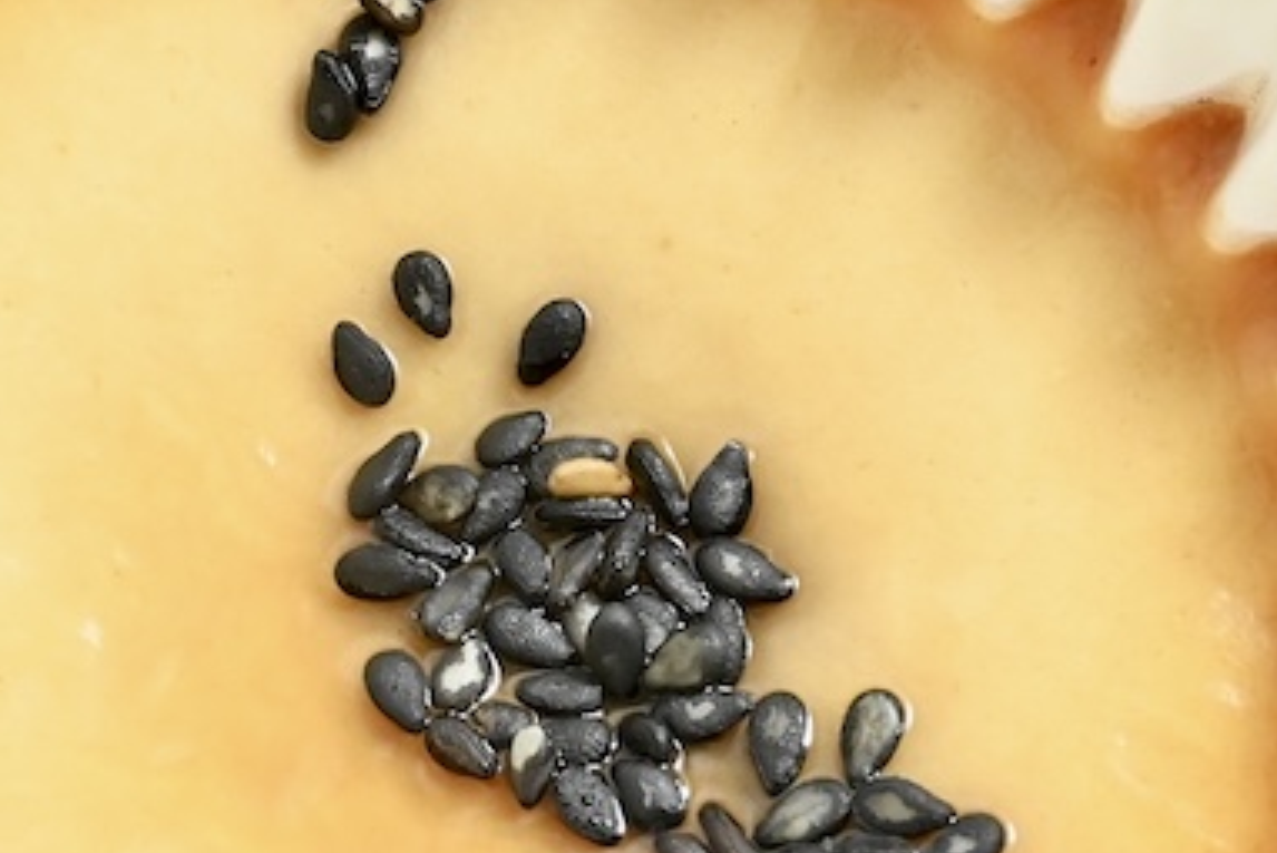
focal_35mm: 157
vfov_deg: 8.7
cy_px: 577
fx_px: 5571
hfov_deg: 13.1
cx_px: 438
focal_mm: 60
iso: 6400
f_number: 14
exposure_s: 1/250
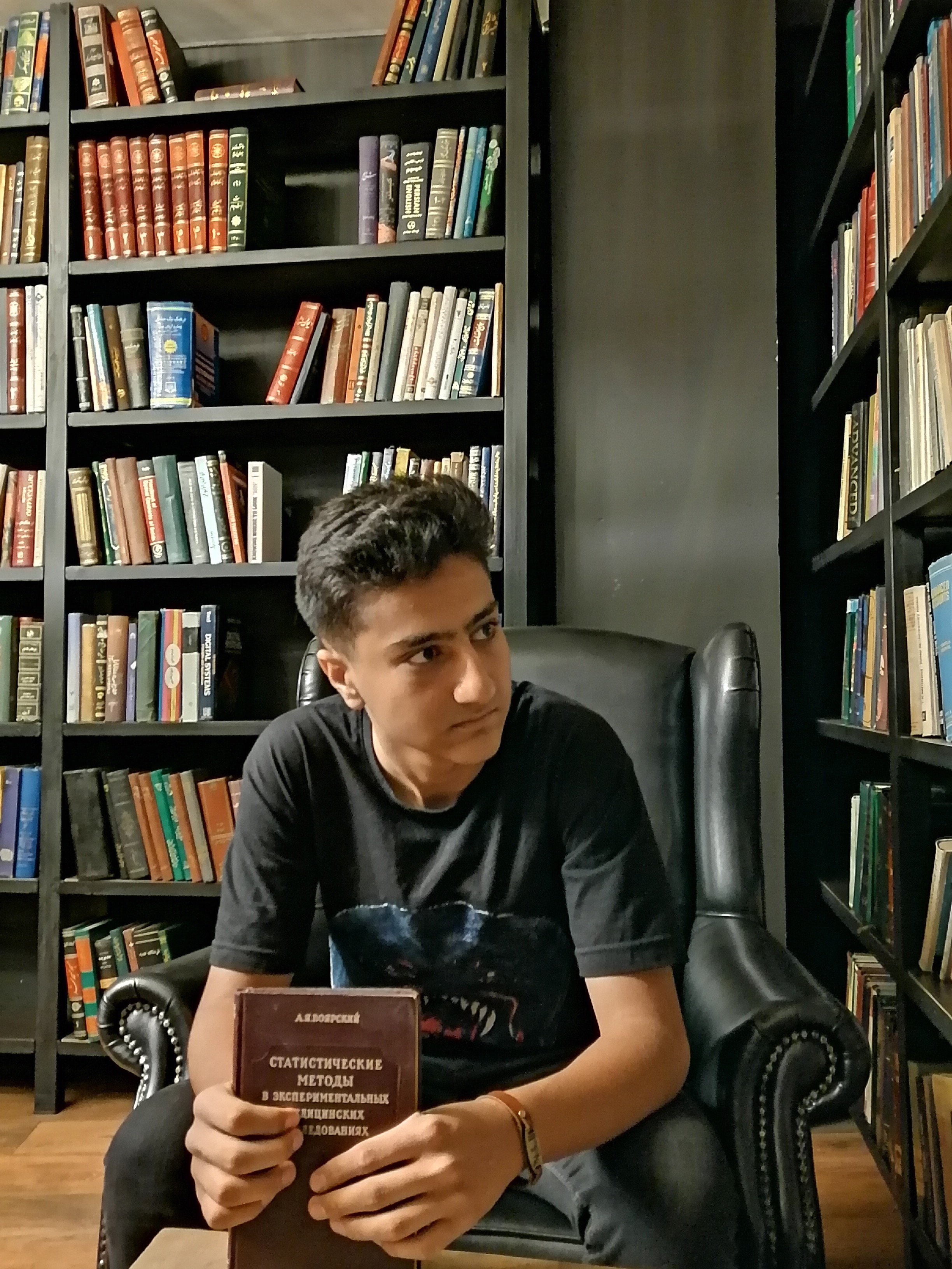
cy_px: 634
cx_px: 476
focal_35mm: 34
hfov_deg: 41.8
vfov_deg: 54.0
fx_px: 1247
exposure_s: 4
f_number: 1.8
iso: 2000
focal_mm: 5.4
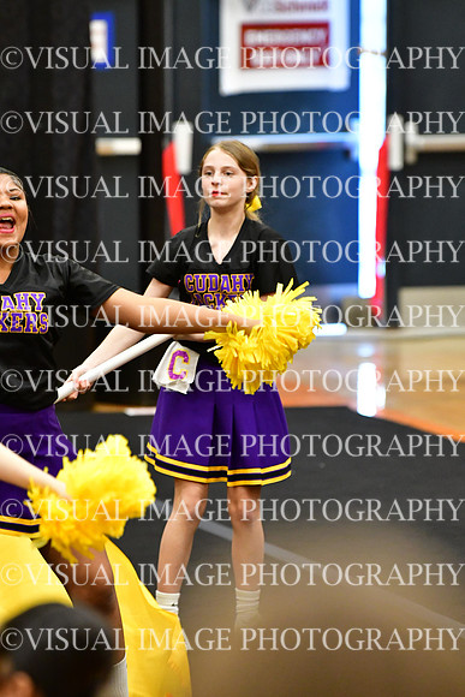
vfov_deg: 6.9
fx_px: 5809
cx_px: 232
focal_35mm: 300
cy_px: 348
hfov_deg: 4.6
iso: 5000
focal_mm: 200
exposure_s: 1/500
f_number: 3.5
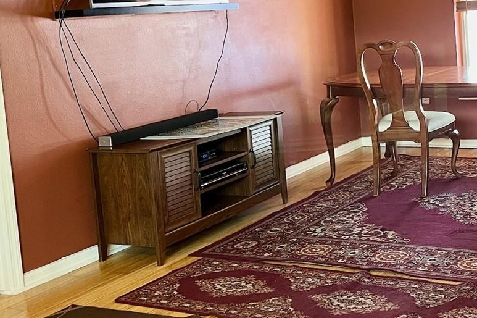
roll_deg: +3.4
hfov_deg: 33.2
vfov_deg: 23.8
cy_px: 59
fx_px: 742
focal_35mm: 56
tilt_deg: -5.0
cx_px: 456
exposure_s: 1/60
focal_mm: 5.7
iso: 200
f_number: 1.5
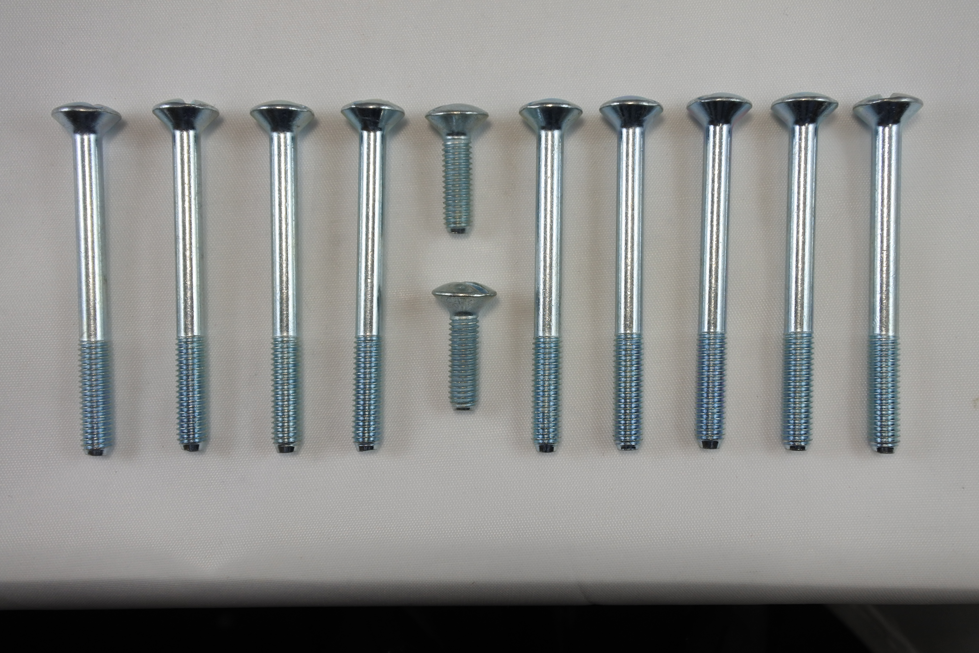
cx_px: 490
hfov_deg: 48.5
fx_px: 1088
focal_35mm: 40
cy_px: 326
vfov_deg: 33.4
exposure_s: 1/250
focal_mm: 15
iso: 280
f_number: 4.2
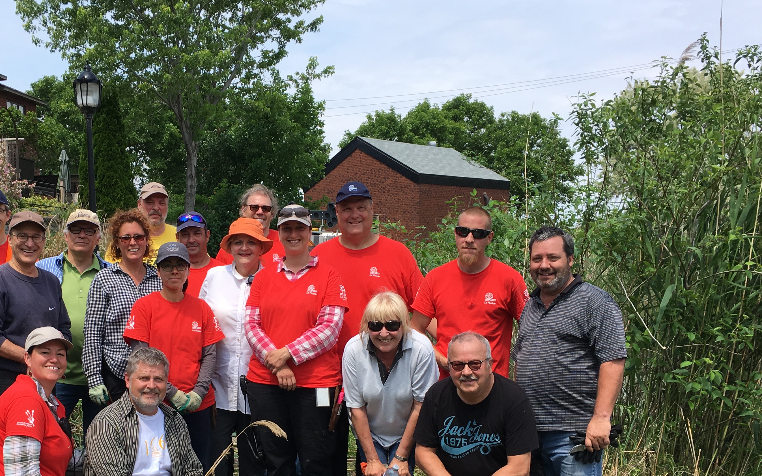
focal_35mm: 46
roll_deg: +0.8
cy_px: 371
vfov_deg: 27.5
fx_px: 955
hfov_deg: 42.9
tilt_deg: -6.8
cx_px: 253
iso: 25
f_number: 2.2
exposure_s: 1/1148
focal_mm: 4.15
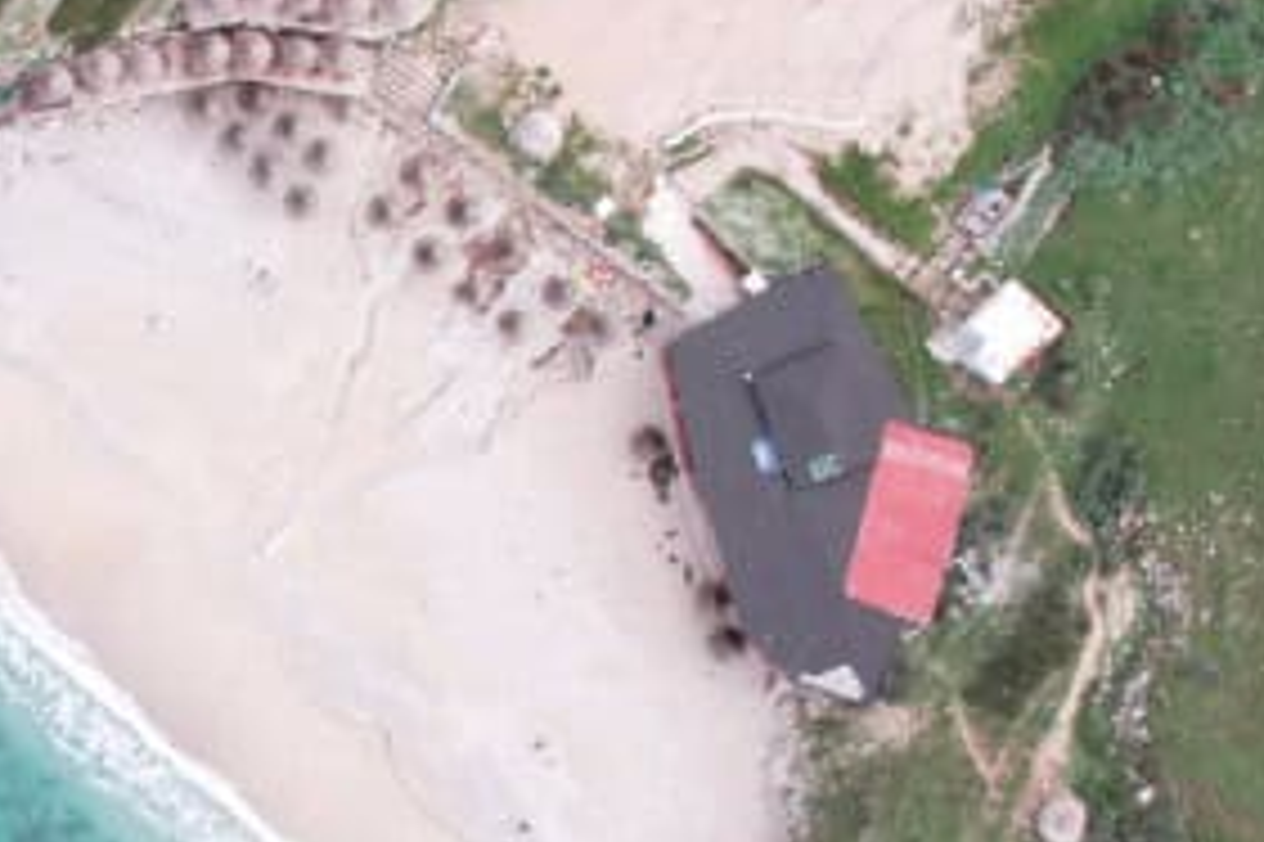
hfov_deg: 20.3
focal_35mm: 94
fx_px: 3298
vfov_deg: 14.2
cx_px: -256
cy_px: 923
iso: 200
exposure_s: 1/725
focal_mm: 8.4
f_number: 2.8
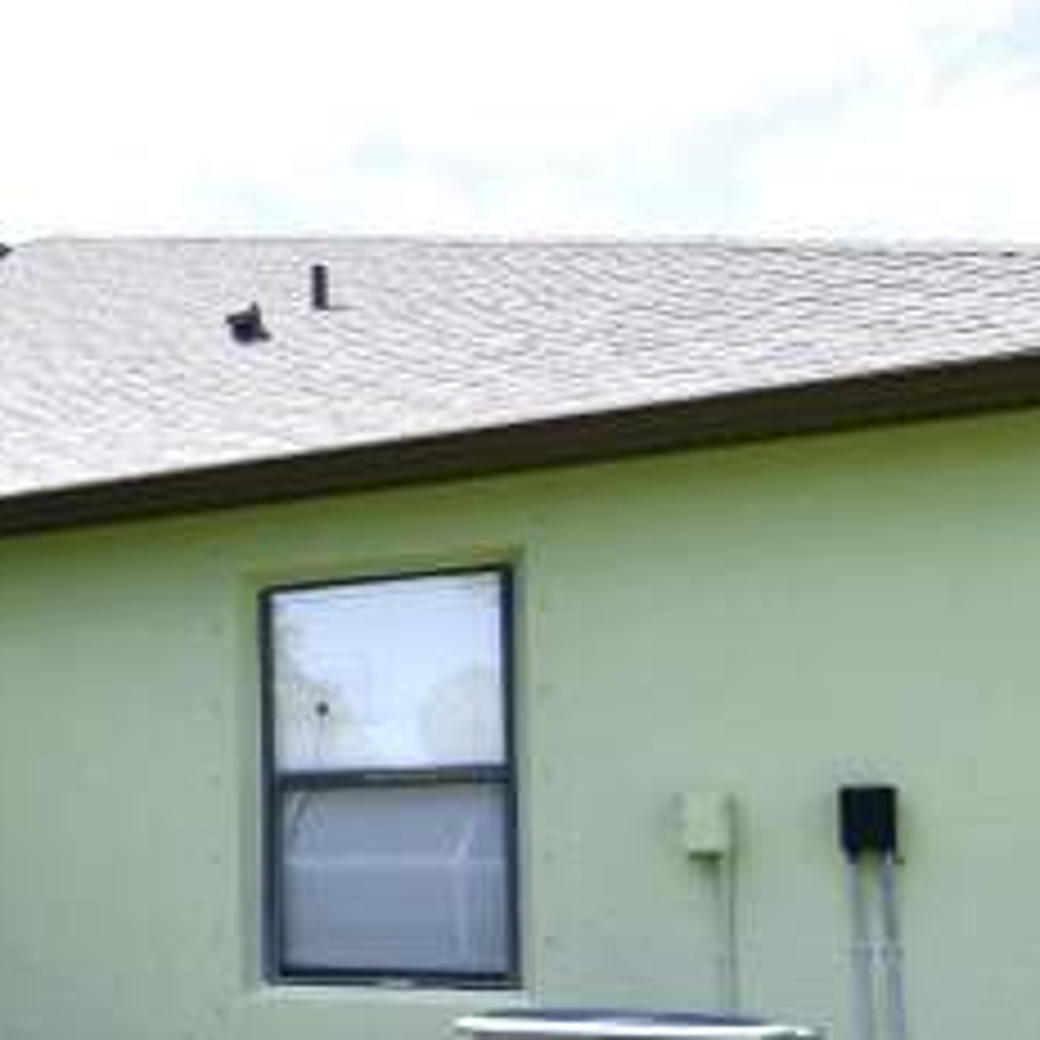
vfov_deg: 31.5
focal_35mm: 53
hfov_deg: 25.4
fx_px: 1802
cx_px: -464
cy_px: 804
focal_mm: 12
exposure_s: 1/160
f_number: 6.3
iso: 100
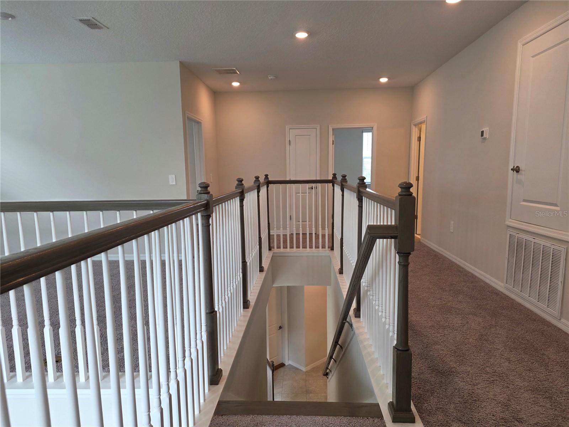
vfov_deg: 58.9
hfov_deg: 73.9
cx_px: 284
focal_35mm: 23
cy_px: 214
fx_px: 378
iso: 80
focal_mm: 6.3
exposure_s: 1/120
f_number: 1.7
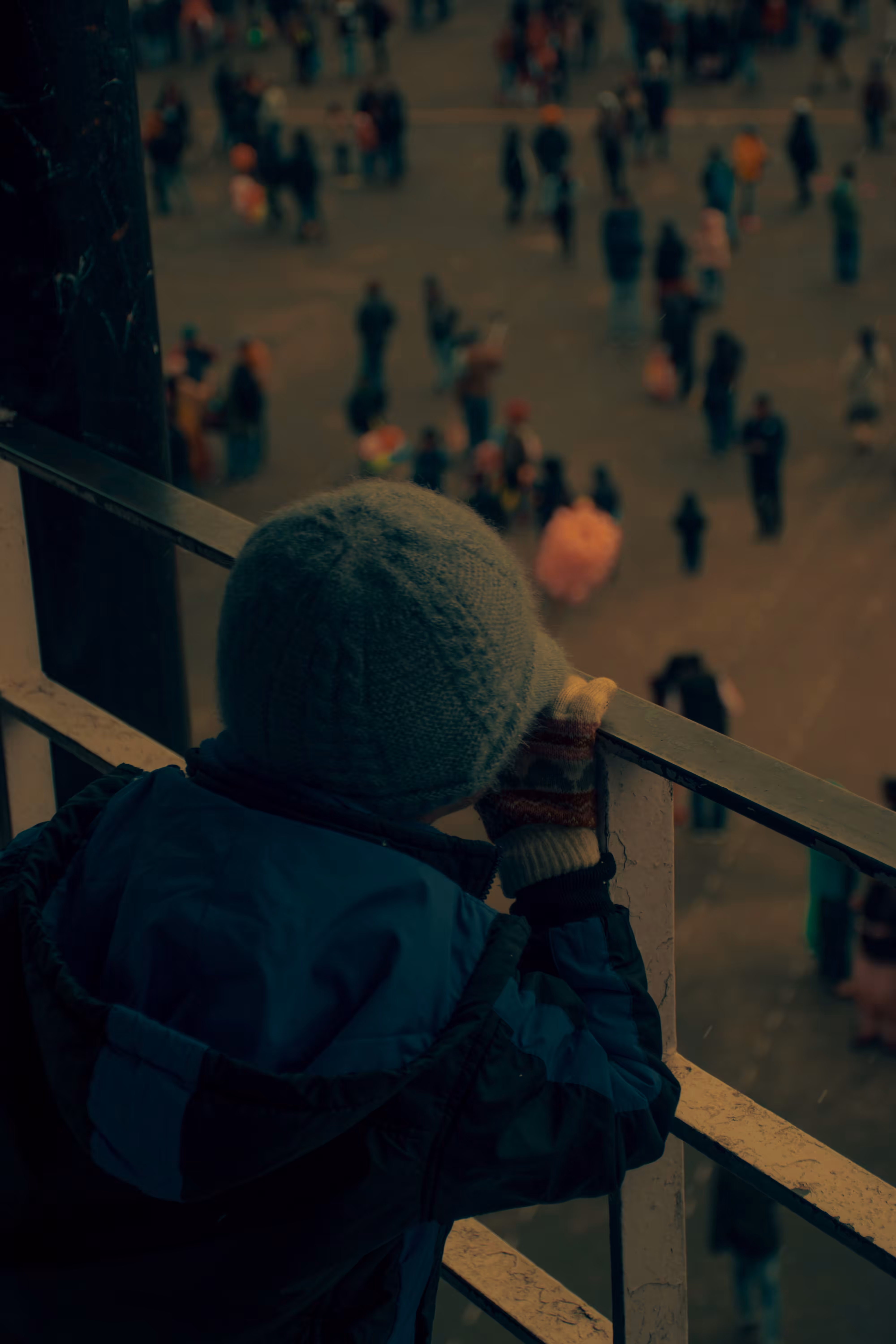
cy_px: 672
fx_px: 2912
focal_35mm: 78
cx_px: 448
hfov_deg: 17.5
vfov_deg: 26.0
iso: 100
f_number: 4.8
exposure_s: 1/200
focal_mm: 52
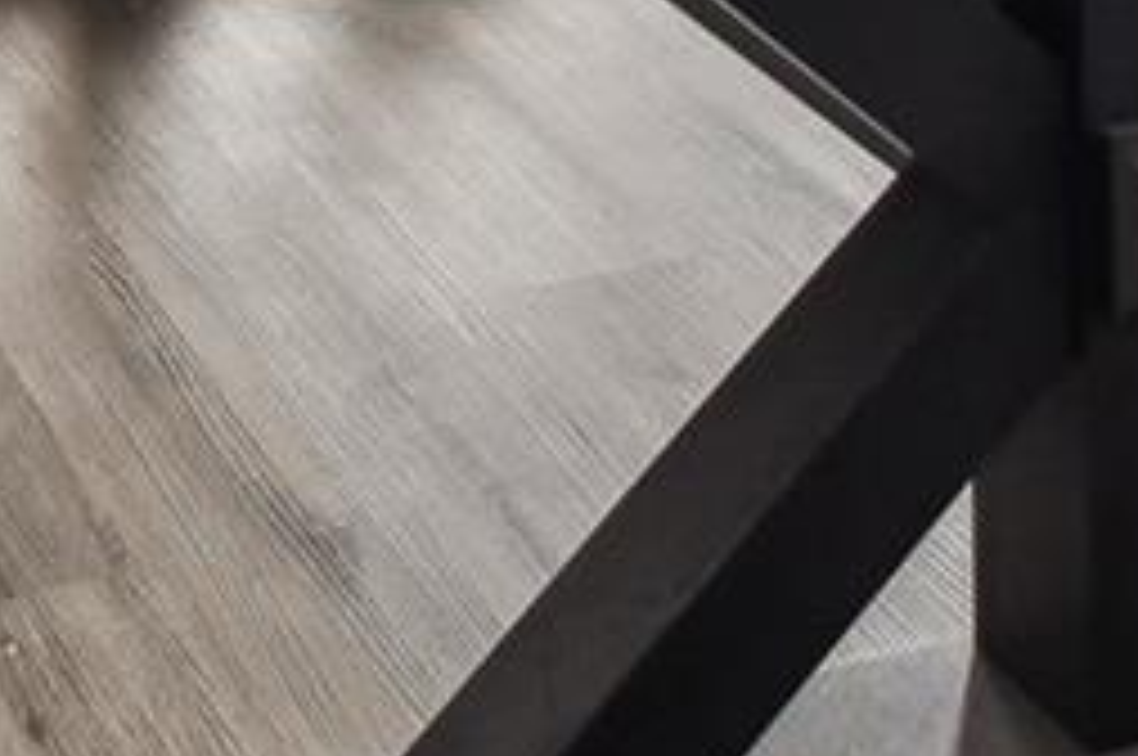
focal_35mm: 95
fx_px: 2999
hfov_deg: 21.2
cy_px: -1359
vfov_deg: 10.8
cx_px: 198
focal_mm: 10
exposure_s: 1/30
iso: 100
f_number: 7.1
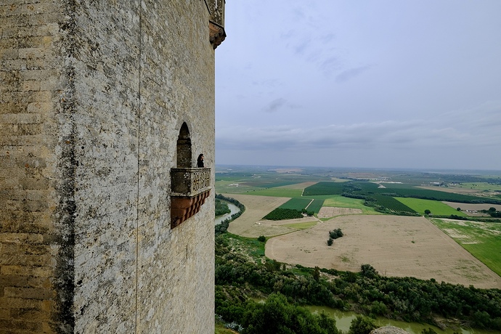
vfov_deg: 77.3
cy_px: 167
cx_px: 250
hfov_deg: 100.4
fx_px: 209
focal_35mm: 15
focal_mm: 10
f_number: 5.6
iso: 320
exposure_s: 1/800
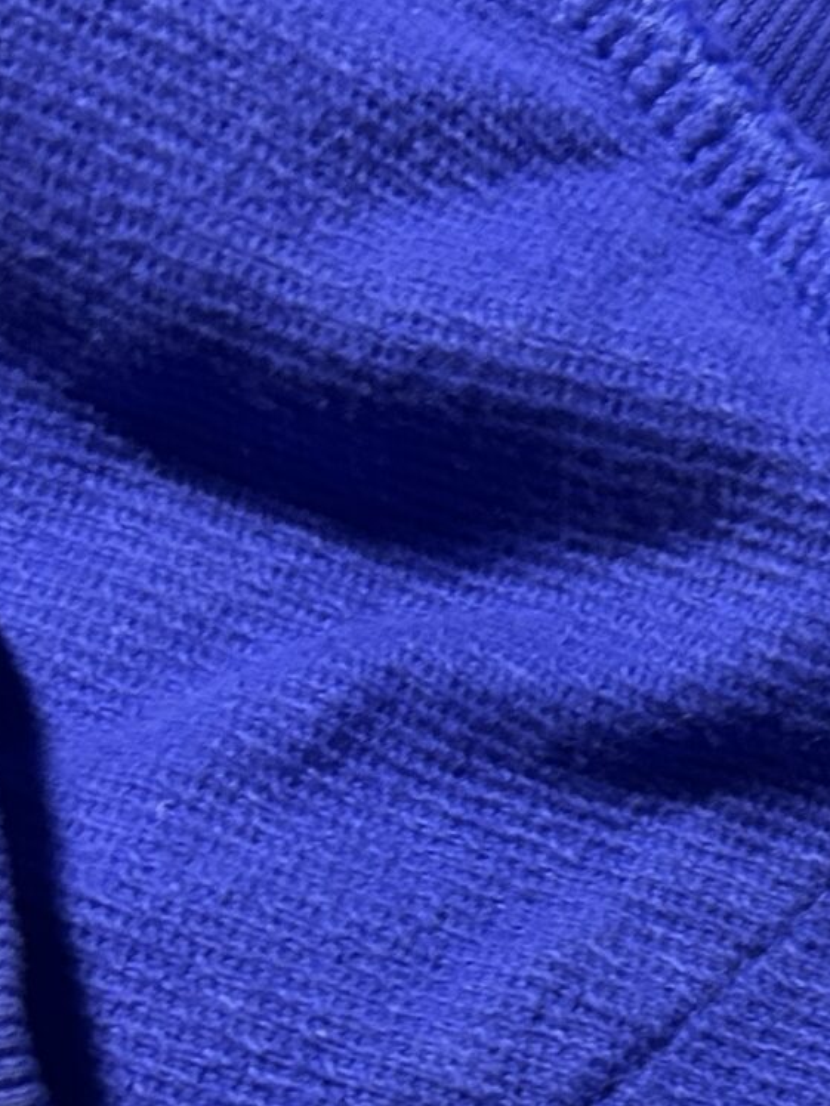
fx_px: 2845
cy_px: 1582
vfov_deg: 19.6
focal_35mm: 89
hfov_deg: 15.7
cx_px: 1102
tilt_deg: -72.3
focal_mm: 5.7
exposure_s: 1/50
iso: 250
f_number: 1.5
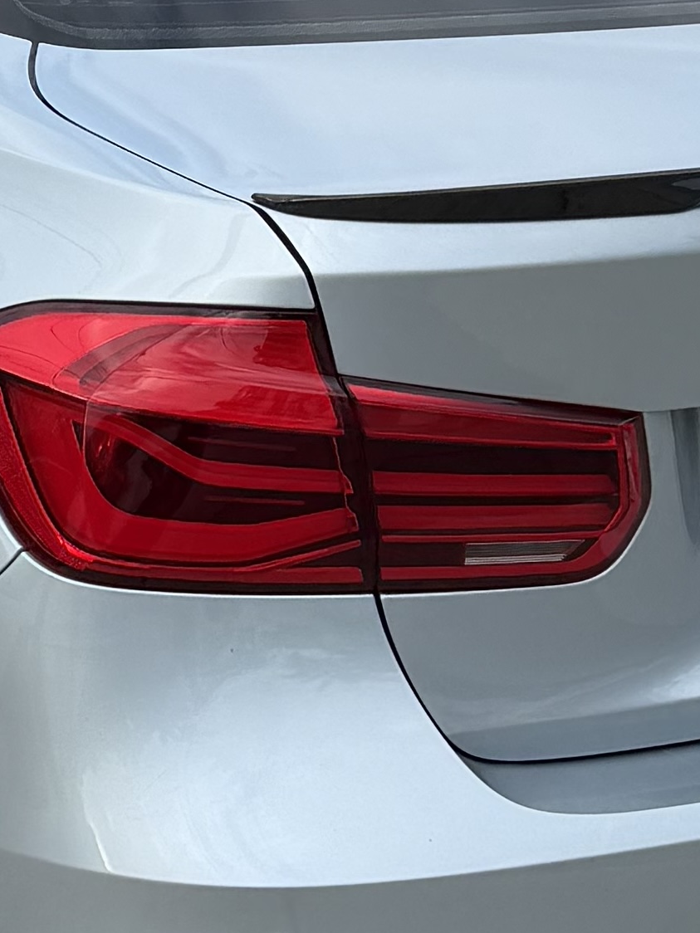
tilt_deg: -5.2
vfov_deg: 15.5
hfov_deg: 12.1
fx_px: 3289
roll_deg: -1.3
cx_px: 131
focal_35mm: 122
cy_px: -198
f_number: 1.78
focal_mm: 6.76
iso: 80
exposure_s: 1/1653
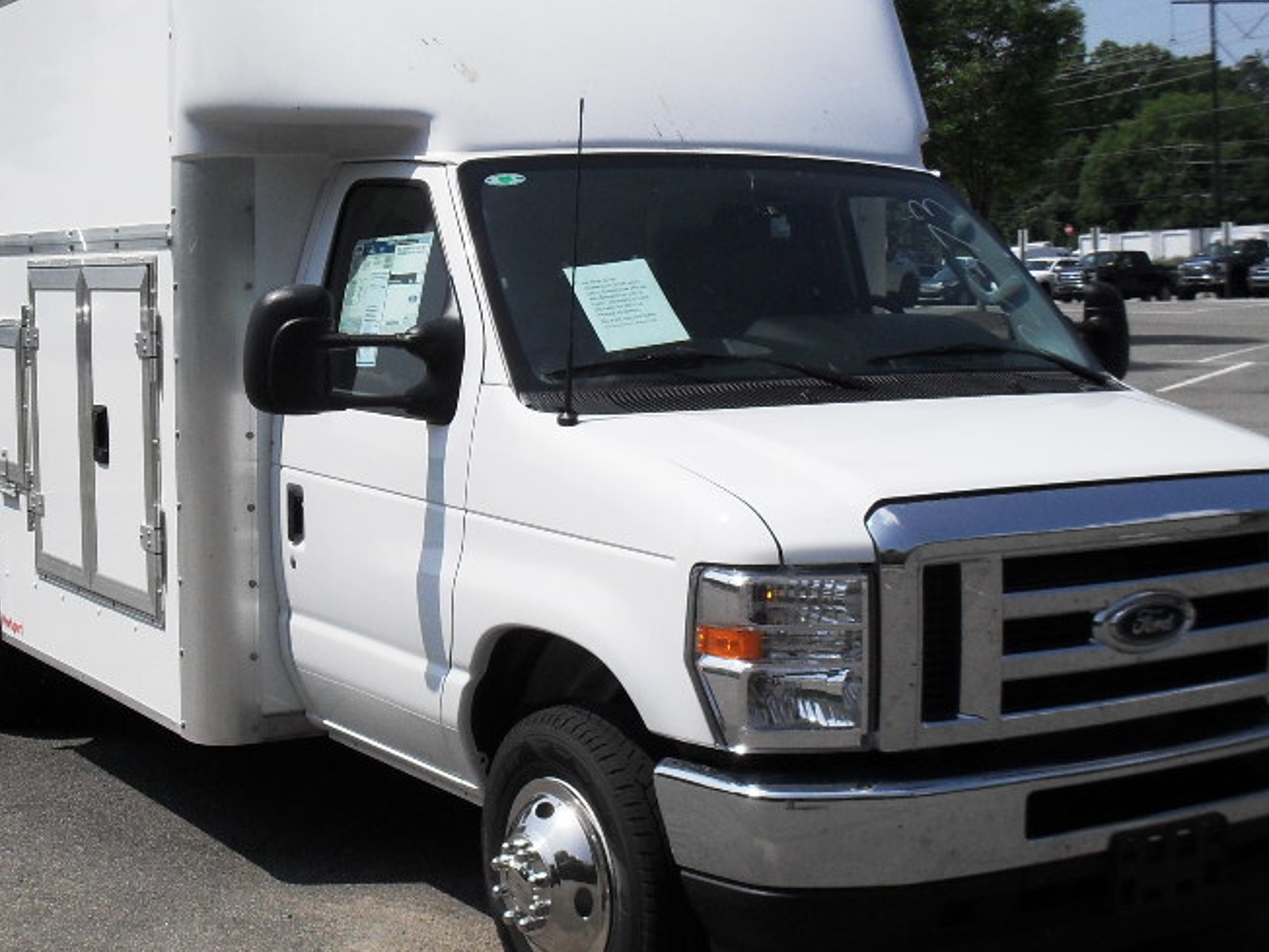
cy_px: 469
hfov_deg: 34.9
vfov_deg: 26.6
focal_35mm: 55
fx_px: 2016
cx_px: 555
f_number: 8.4
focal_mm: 6.3
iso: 100
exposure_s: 1/500
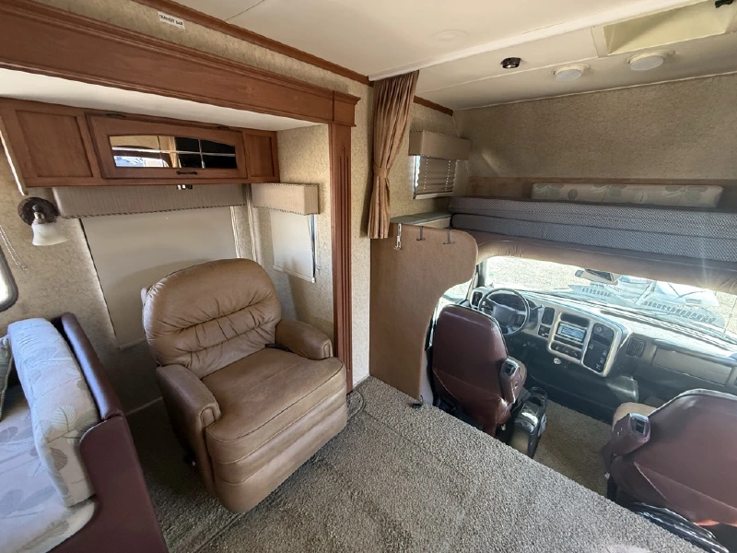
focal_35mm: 14
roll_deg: -1.4
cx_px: 368
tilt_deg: -19.1
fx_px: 298
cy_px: 276
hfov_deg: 102.1
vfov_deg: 85.7
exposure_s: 1/99
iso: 320
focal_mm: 2.22
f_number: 2.2
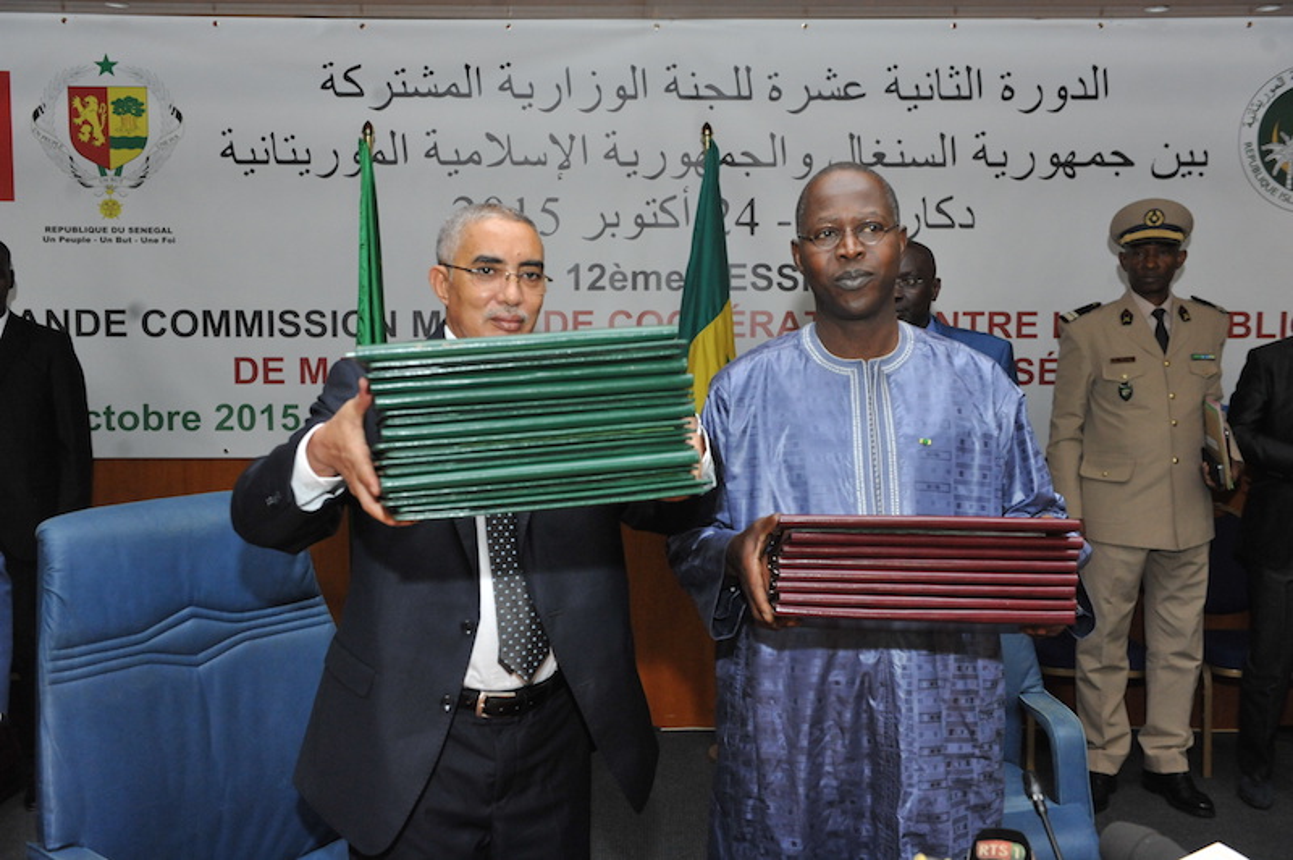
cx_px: 646
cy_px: 430
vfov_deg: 35.0
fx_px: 1364
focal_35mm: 38
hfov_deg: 50.7
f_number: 5.6
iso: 3200
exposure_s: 1/160
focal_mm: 38
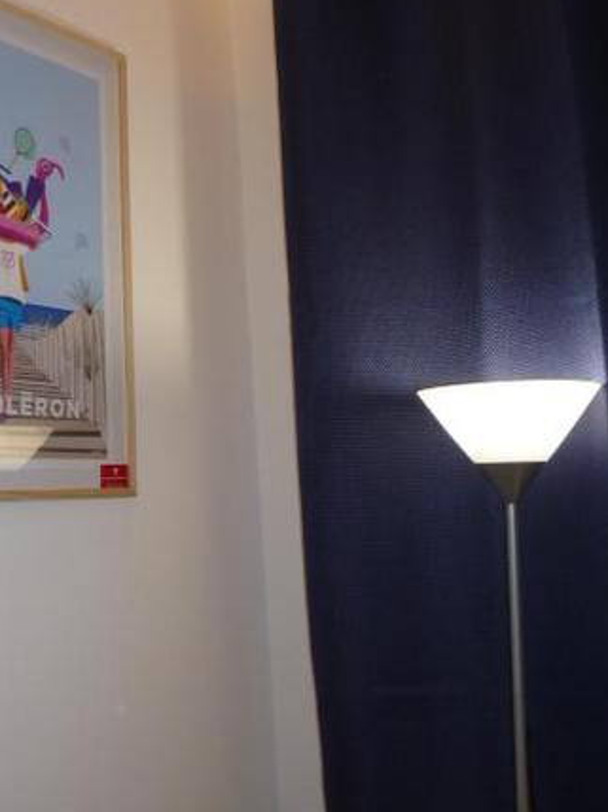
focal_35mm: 42
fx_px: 985
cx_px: 242
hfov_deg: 34.2
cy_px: 396
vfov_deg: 44.8
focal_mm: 5.2
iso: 100
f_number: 3.3
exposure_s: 1/30
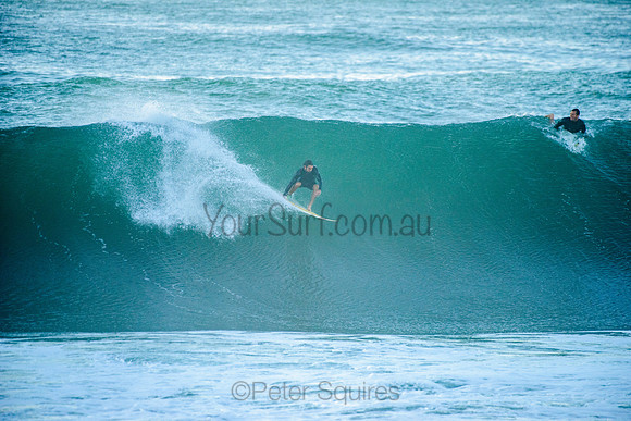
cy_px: 210
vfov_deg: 2.8
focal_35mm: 500
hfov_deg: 4.1
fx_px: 8767
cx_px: 316
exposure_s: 1/1600
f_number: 5.6
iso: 640
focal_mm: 500
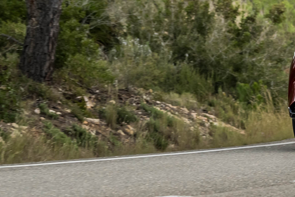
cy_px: -16
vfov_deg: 5.2
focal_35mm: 264
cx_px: 362
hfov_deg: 7.7
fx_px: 2163
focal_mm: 96
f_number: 5
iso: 400
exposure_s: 1/320
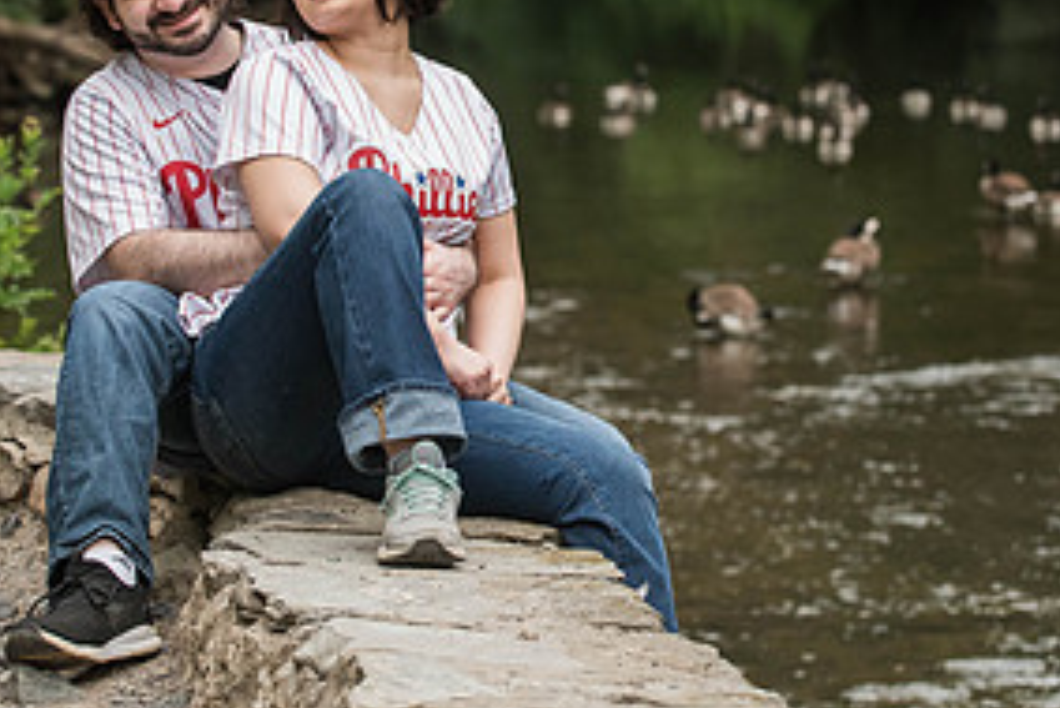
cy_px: 170
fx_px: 5214
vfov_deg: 7.8
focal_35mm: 177
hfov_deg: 11.6
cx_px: 655
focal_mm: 82
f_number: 4
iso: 1600
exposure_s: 1/800
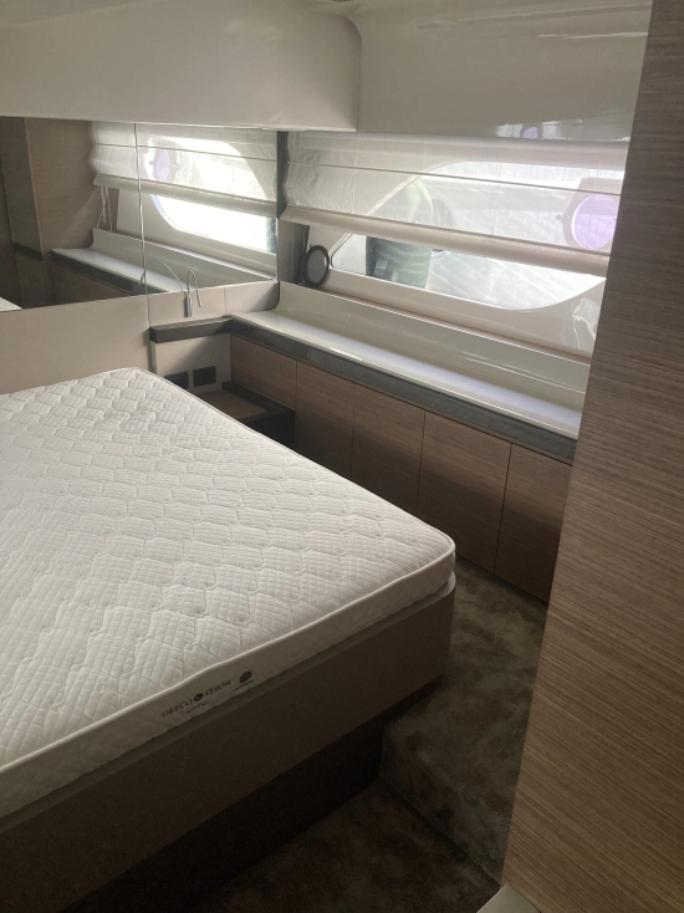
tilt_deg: -21.6
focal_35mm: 28
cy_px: 456
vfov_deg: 63.5
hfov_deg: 49.7
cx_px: 342
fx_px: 738
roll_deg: -3.6
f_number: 1.8
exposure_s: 1/60
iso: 200
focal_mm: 3.99
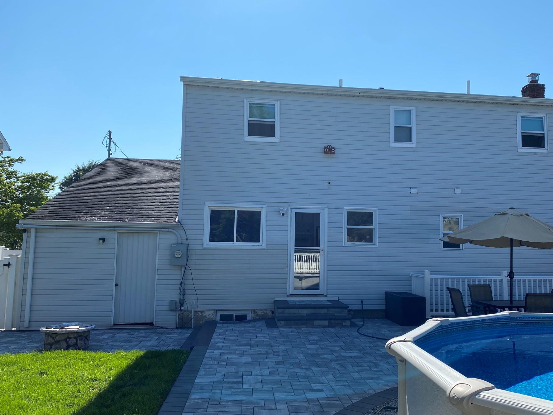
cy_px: 197
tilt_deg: +6.4
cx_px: 311
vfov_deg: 46.8
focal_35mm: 30
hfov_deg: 59.8
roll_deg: -1.2
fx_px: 479
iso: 32
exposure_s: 1/3984
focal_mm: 4.25
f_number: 1.8
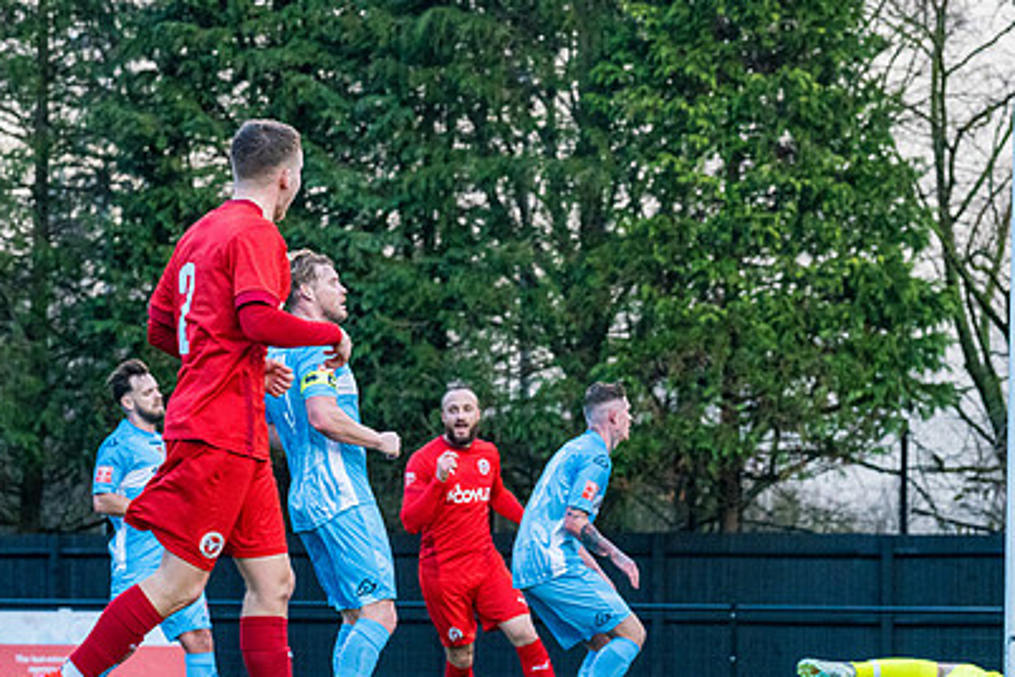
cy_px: 365
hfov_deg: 8.1
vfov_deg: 5.4
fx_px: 7161
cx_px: 747
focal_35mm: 254
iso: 4000
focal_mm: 135
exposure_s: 1/800
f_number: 6.3
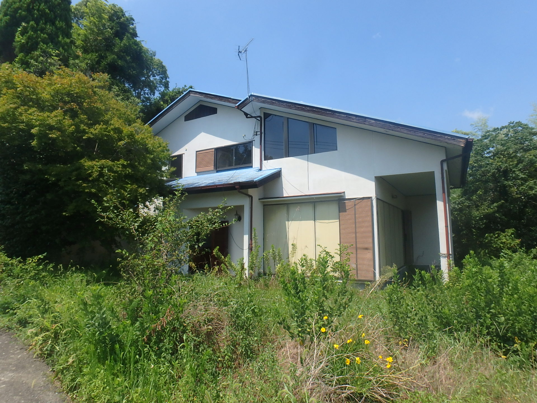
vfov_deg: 63.4
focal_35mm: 21
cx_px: 268
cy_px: 202
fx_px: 326
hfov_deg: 79.0
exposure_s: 1/500
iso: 125
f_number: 6
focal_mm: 3.7
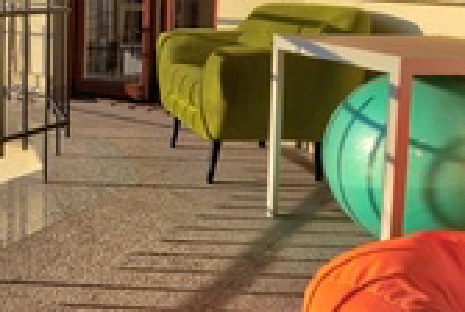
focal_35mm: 43
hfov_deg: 39.8
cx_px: -3
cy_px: 20
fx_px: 556
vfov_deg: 29.7
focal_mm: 10
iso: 250
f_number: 13
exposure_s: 1/640
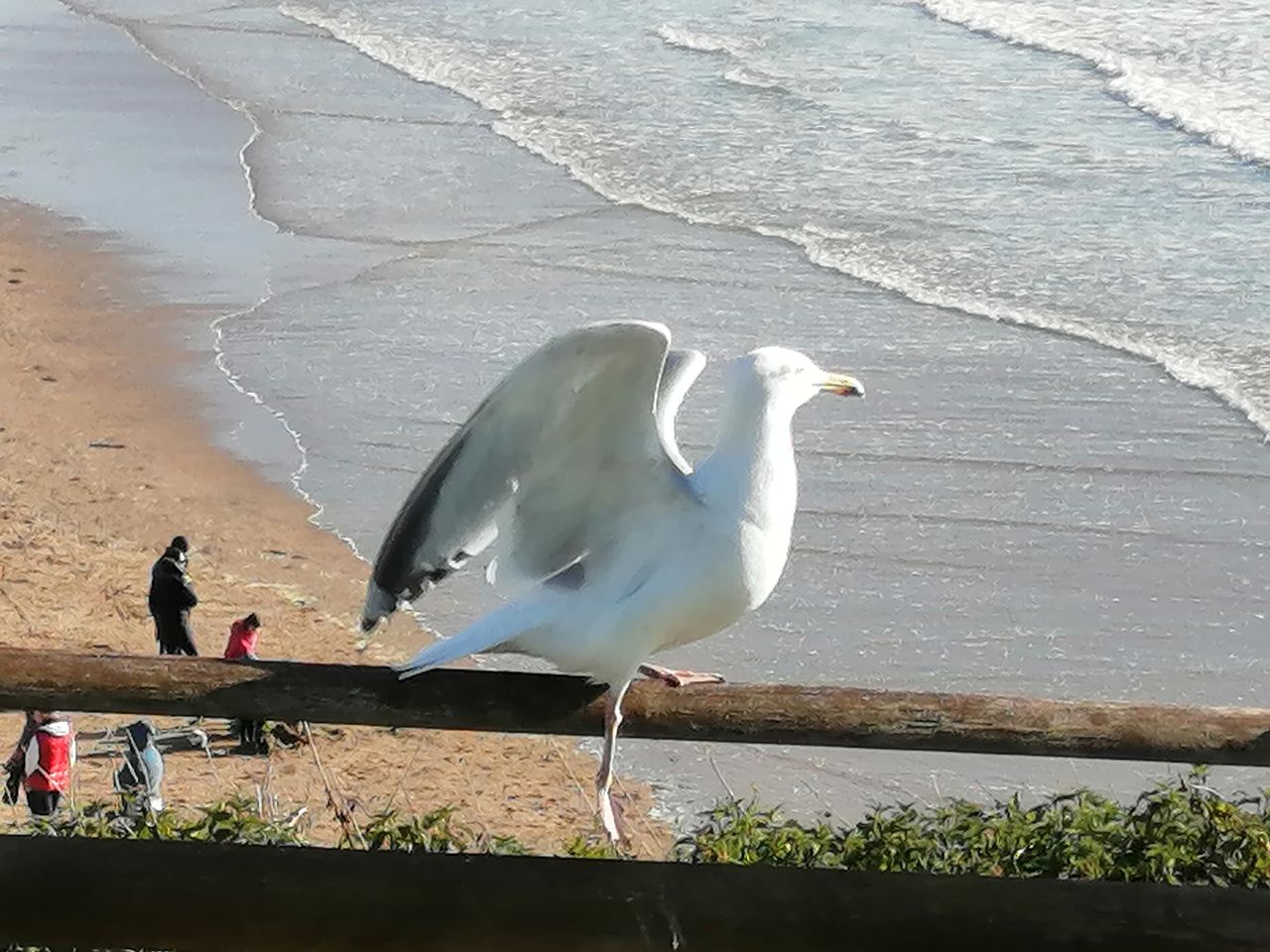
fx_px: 5723
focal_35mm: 156
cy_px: 476
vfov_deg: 9.5
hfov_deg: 12.7
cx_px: 635
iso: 50
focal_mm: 3.62
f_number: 1.8
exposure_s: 1/967
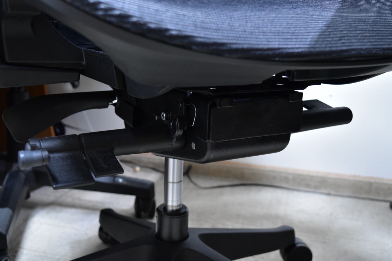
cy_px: 130
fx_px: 490
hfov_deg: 43.6
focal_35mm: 45
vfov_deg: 29.9
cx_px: 196
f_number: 5.6
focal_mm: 30
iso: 1600
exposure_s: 1/15
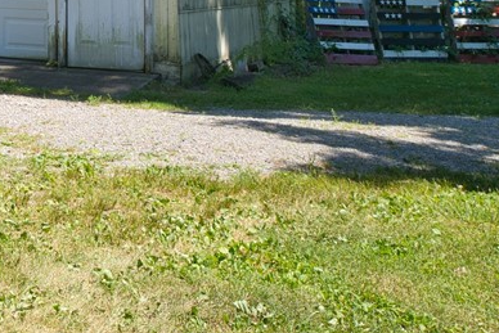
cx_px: -179
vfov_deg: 15.6
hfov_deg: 21.5
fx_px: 1165
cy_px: -76
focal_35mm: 84
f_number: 10
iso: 100
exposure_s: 1/60
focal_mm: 30
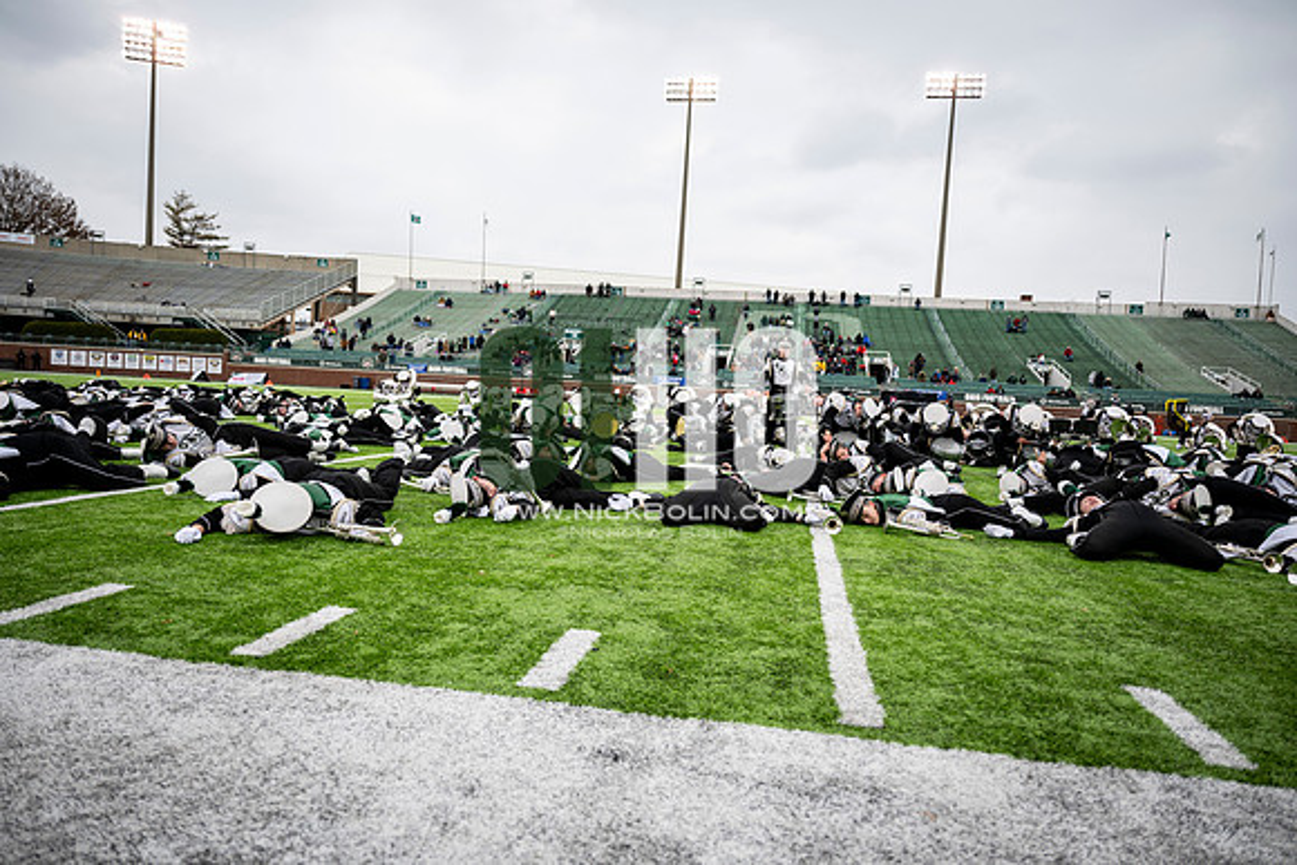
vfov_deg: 53.2
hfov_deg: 73.7
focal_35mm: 24
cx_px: 648
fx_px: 865
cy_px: 432
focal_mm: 24
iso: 100
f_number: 2.8
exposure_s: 1/500
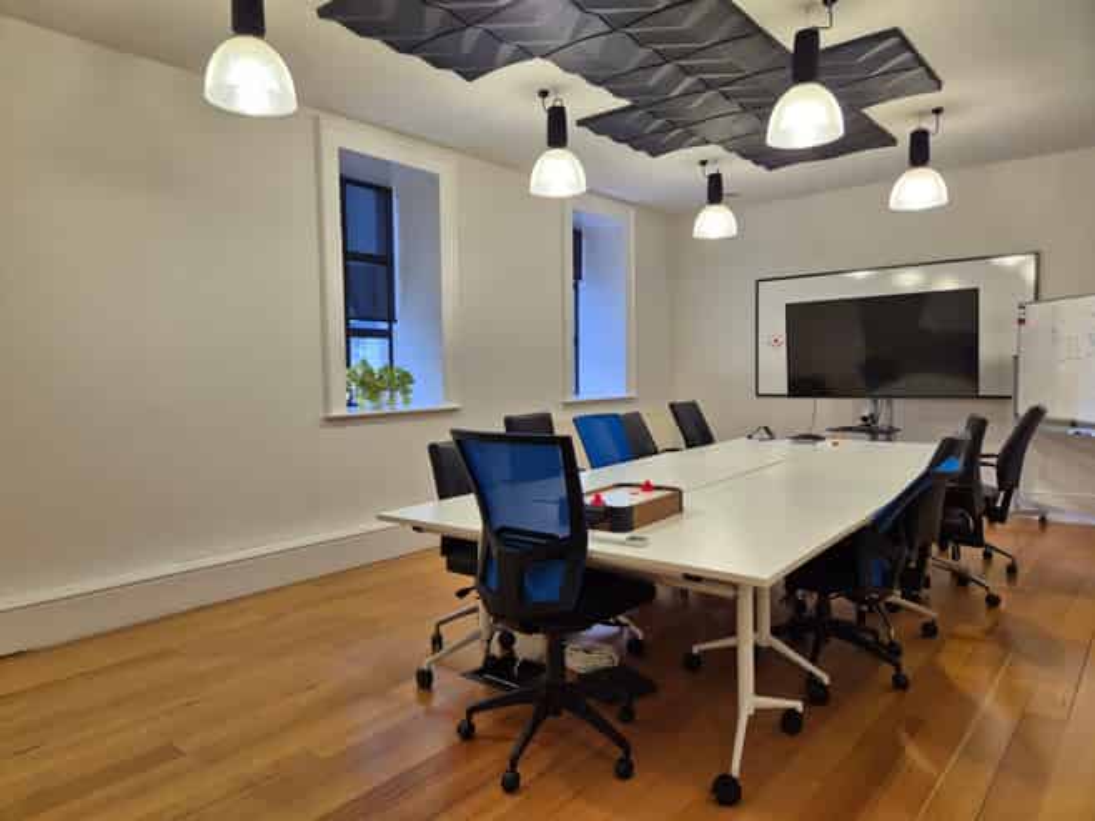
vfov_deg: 58.8
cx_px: 548
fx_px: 727
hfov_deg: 73.9
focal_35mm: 23
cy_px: 410
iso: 80
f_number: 1.8
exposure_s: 1/100
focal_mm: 5.4
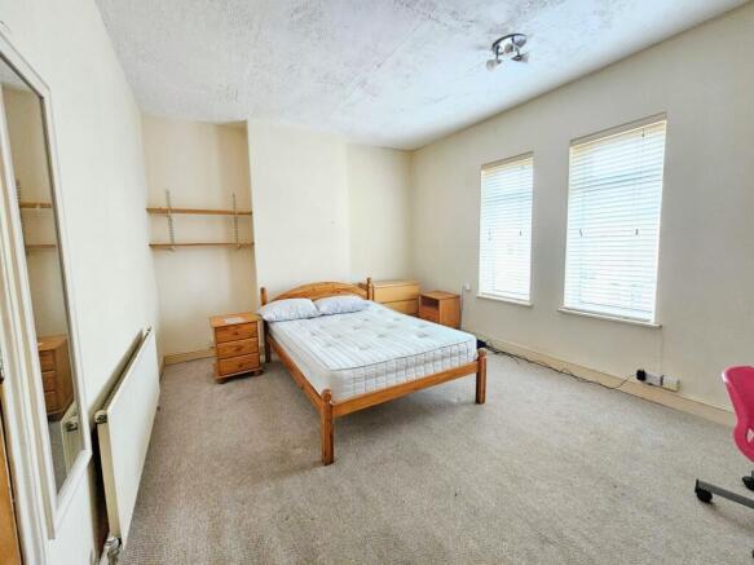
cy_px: 282
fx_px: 283
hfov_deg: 106.2
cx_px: 377
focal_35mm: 13
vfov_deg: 89.9
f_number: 2.2
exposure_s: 1/25
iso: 640
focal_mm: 2.2
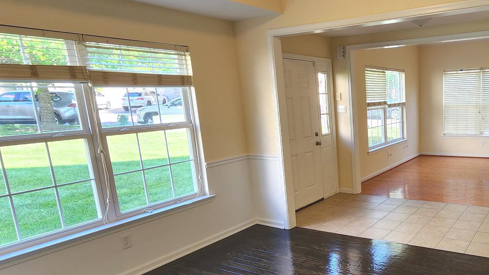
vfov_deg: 45.6
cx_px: 388
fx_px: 324
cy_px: 171
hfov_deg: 67.4
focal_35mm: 25
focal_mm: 2.2
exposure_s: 1/60
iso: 100
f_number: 2.2
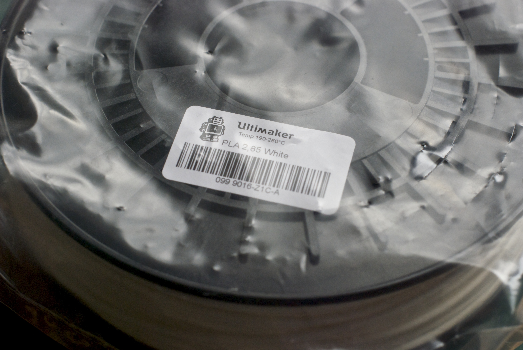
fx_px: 1091
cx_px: 262
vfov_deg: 18.2
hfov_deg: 27.0
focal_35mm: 75
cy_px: 175
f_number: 5
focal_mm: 50
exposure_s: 1/160
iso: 400
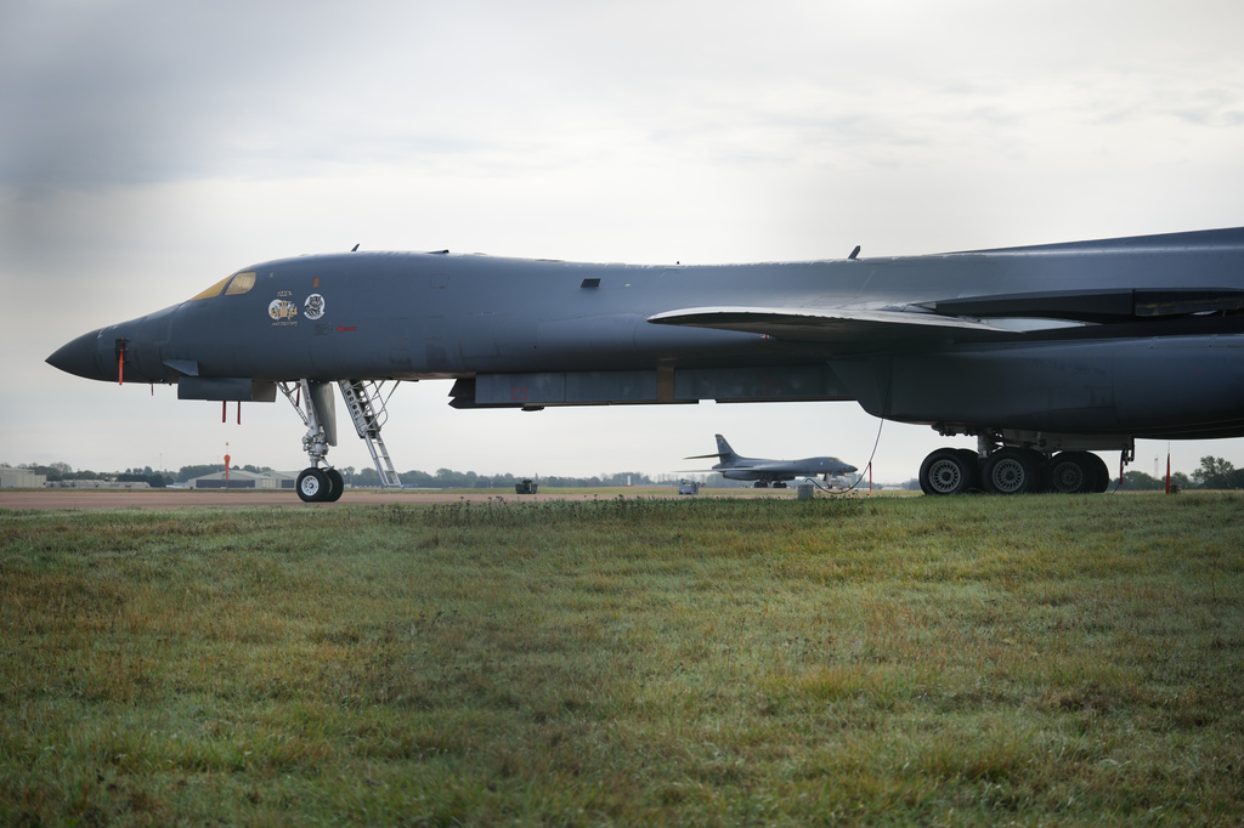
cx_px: 622
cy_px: 414
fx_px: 2418
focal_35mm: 70
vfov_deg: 19.4
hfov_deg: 28.9
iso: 200
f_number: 2.8
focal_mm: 70
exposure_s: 1/1000
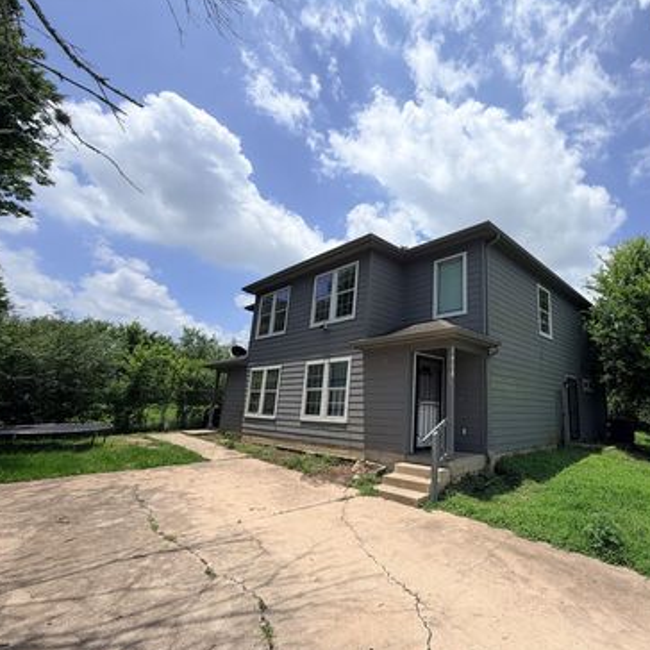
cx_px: 434
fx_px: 361
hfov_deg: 81.1
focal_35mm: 17
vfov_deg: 84.0
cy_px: 322
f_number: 2.2
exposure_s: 1/1534
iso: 20
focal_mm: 2.22
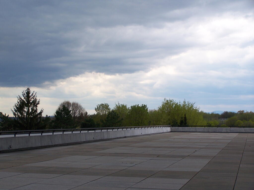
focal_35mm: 75
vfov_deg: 19.6
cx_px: 127
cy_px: 95
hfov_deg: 26.0
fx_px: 550
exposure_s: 1/640
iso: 80
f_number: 3.2
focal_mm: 12.4
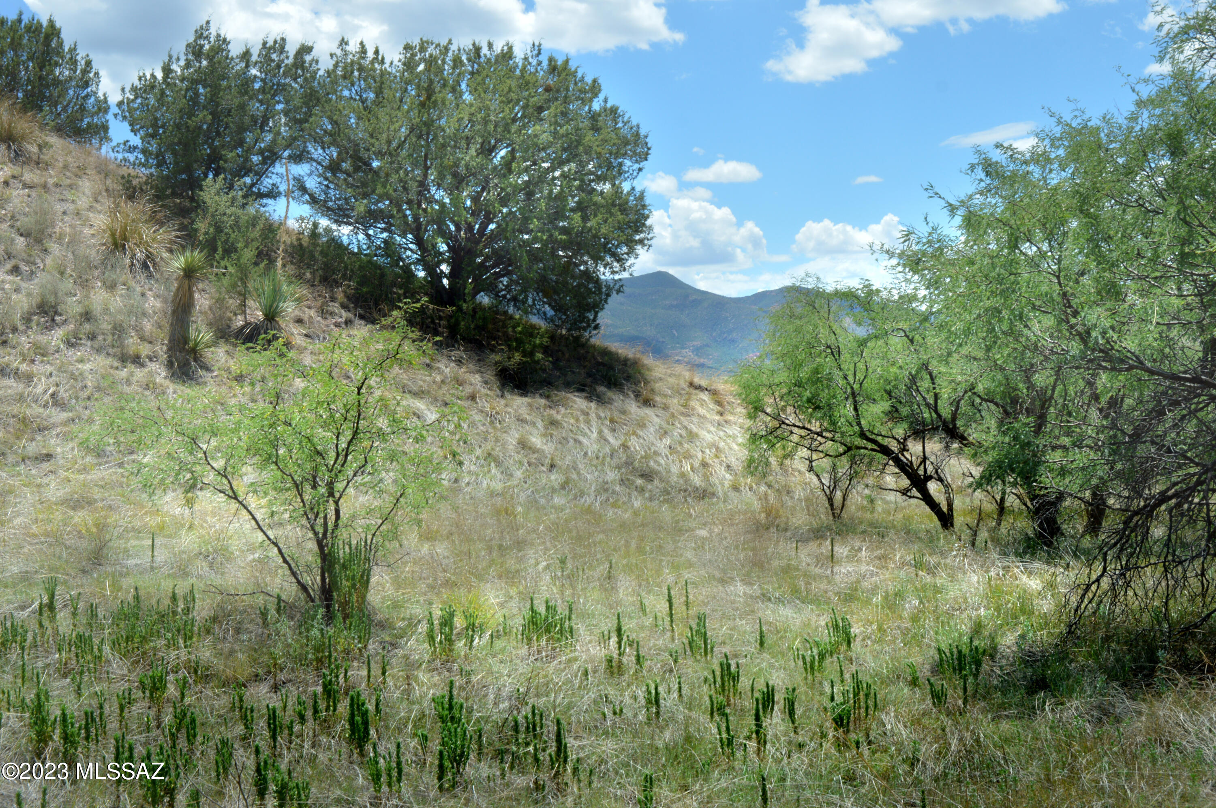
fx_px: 1468
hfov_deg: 45.0
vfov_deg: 30.8
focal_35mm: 44
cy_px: 404
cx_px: 608
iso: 100
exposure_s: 1/100
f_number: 13
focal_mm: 29
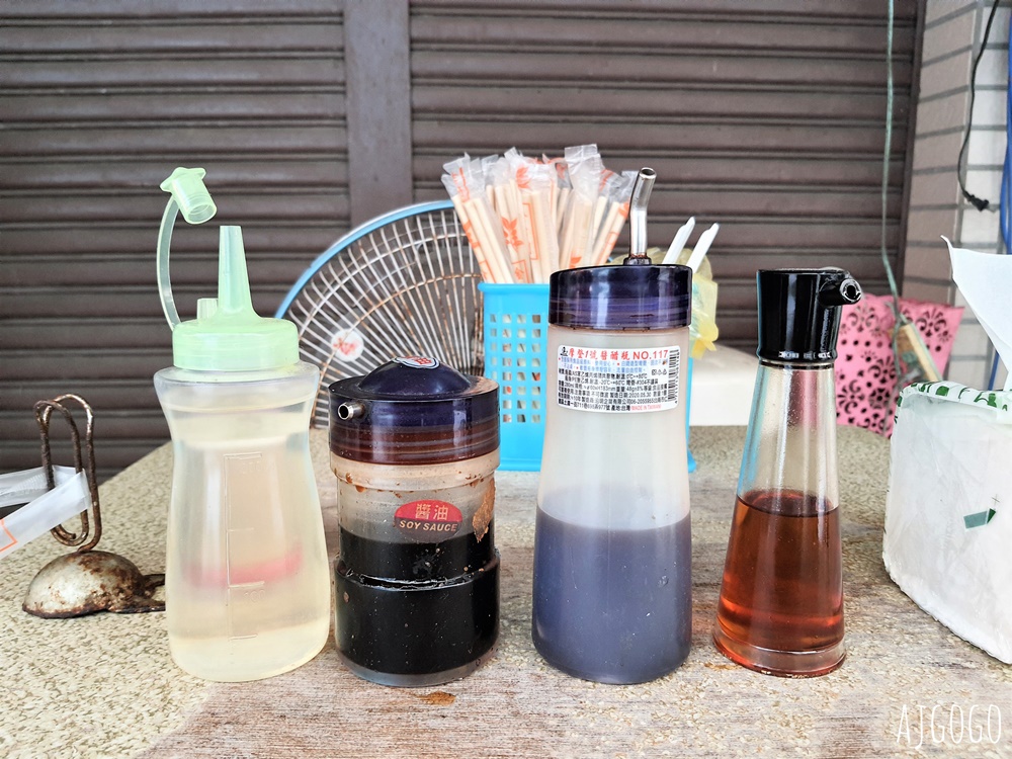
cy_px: 380
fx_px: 760
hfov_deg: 67.3
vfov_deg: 53.1
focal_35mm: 26
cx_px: 506
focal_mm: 4.32
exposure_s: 1/40
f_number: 1.7
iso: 320
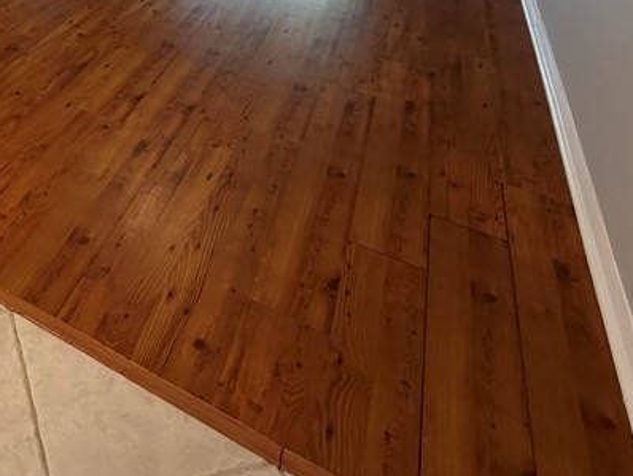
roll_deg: +0.4
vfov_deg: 31.9
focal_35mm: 36
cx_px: 37
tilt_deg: -14.7
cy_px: -118
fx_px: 659
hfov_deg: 45.3
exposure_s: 1/120
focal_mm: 2.22
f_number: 2.2
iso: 320
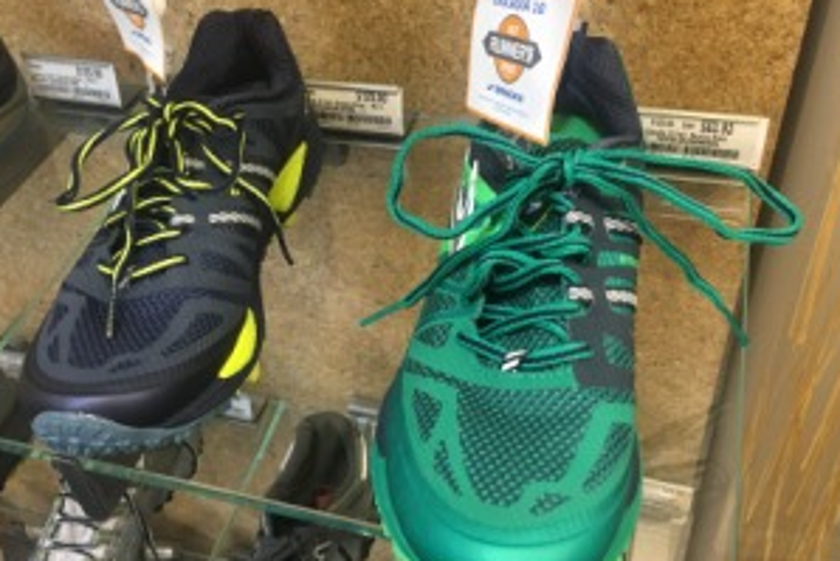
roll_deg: +7.0
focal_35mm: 37
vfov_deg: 36.0
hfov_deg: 51.9
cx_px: 406
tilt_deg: -41.5
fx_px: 864
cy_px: 259
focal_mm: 4.15
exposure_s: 1/30
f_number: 2.2
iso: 125
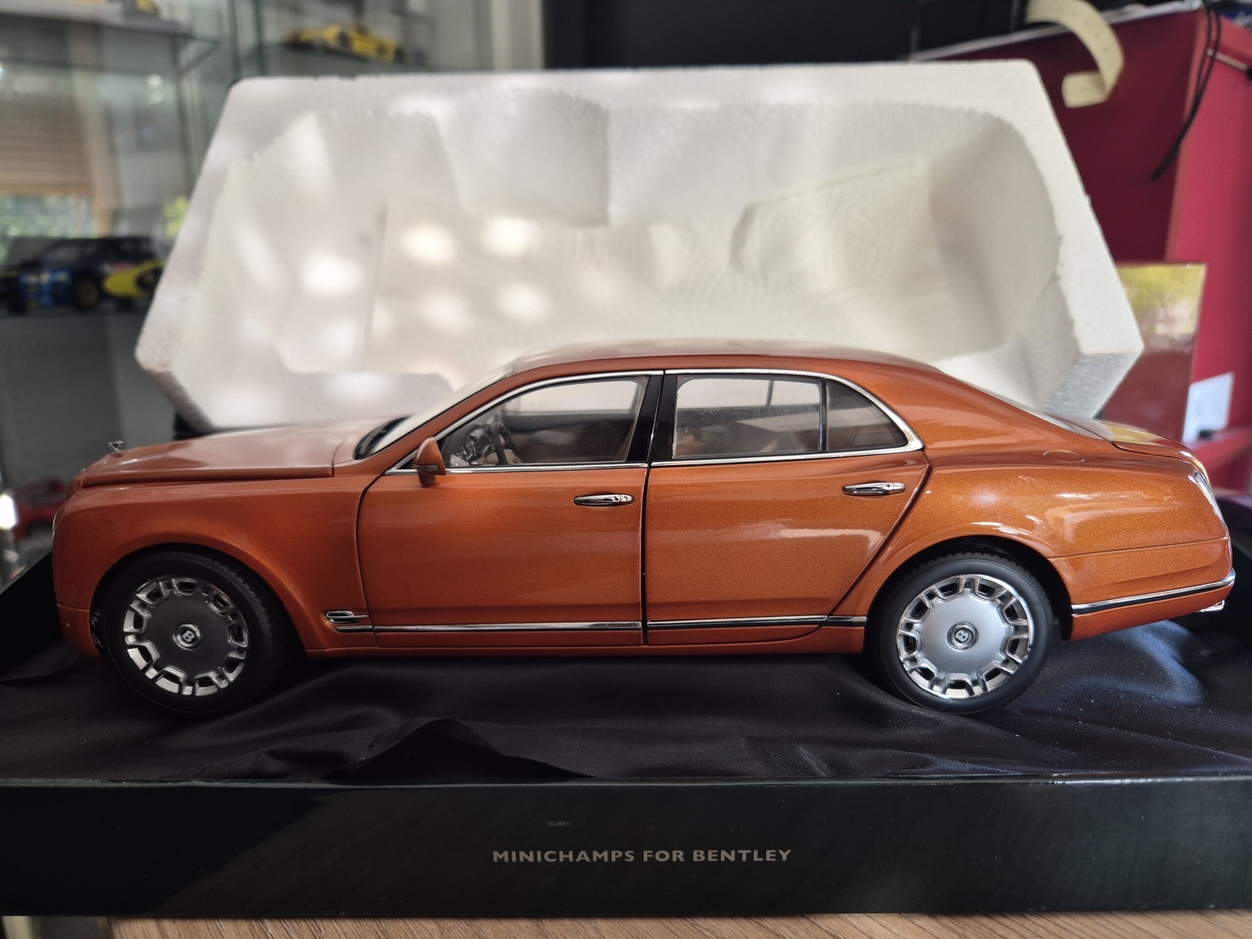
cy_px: 470
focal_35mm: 23
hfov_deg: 73.9
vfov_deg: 58.9
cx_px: 626
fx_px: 832
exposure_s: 1/100
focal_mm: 5.4
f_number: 1.8
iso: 200
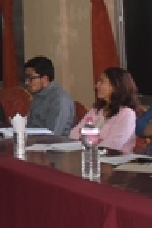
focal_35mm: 133
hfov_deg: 9.7
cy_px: 56
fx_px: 842
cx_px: -139
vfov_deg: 15.3
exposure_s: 1/60
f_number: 3.5
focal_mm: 20
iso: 800
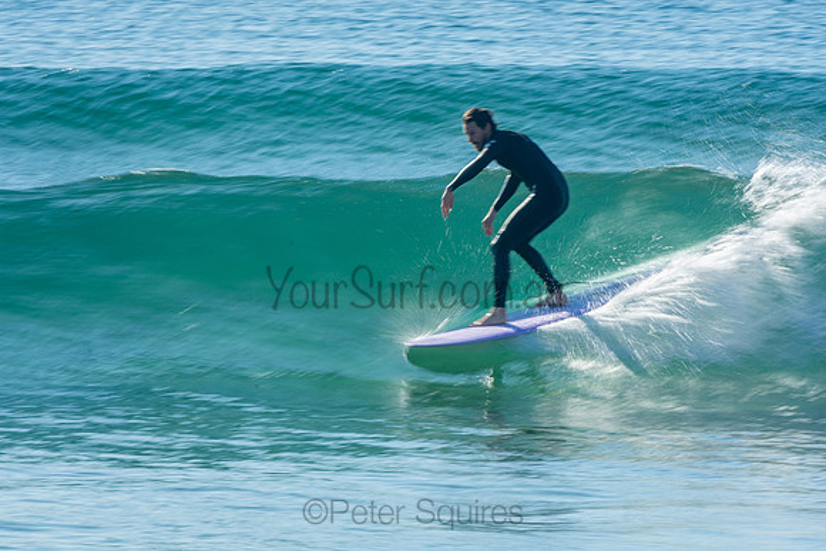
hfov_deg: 3.4
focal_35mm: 600
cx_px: 413
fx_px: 13769
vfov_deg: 2.3
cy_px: 276
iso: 100
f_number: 20
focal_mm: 400
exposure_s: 1/30
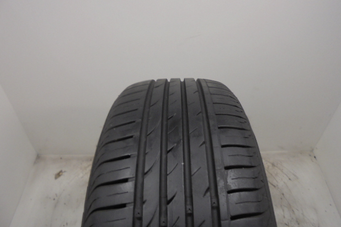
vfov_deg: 46.4
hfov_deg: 65.5
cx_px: 174
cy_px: 105
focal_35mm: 28
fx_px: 265
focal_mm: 4.6
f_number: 3.5
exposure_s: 1/30
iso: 100
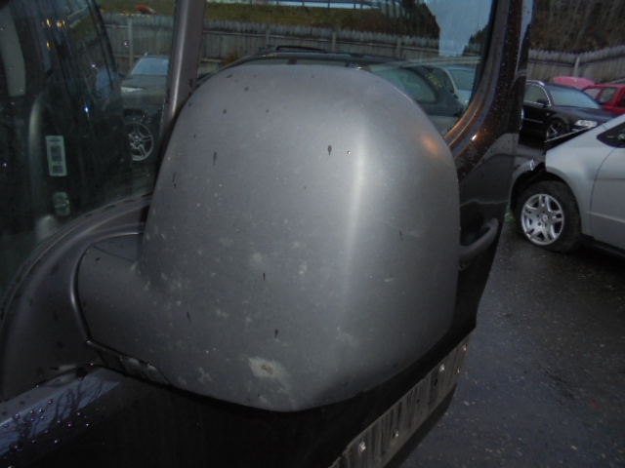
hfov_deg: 67.3
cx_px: 312
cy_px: 234
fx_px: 469
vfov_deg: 53.1
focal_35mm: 26
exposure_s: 1/30
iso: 200
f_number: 3.5
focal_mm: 4.6
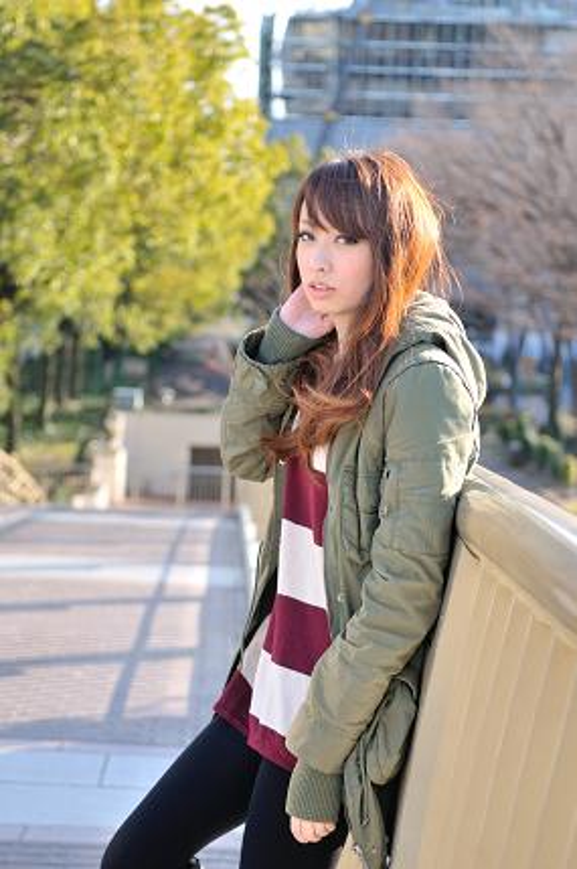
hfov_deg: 18.1
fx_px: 1807
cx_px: 288
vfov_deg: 27.0
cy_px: 434
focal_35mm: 75
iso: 200
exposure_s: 1/500
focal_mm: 50
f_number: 3.5
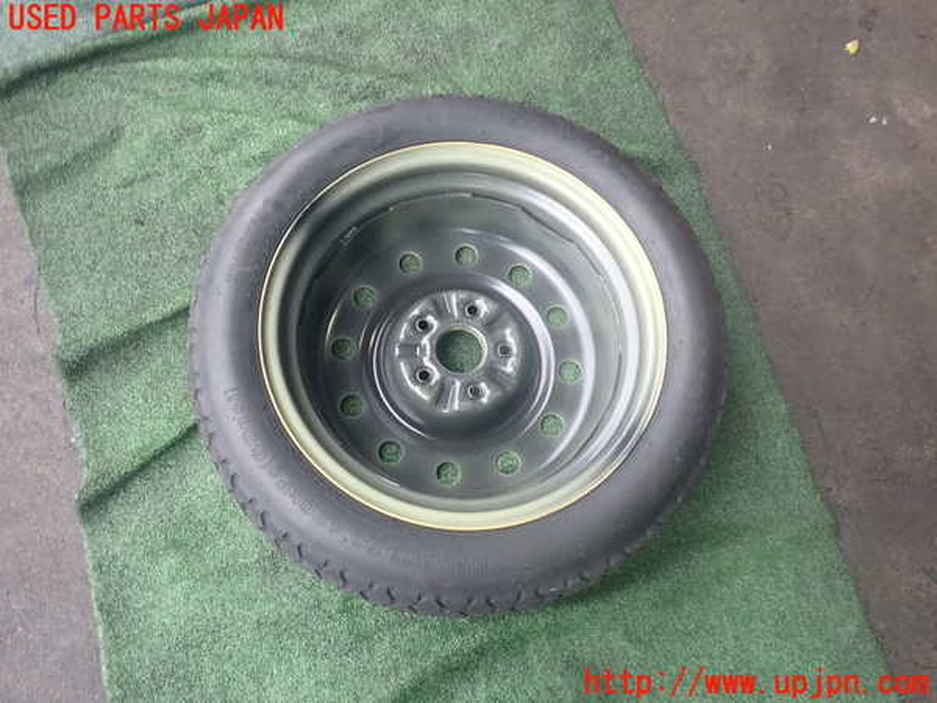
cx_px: 468
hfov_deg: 60.0
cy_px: 352
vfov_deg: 46.8
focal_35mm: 30
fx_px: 812
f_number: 2.3
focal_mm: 5.4
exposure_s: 1/125
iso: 125
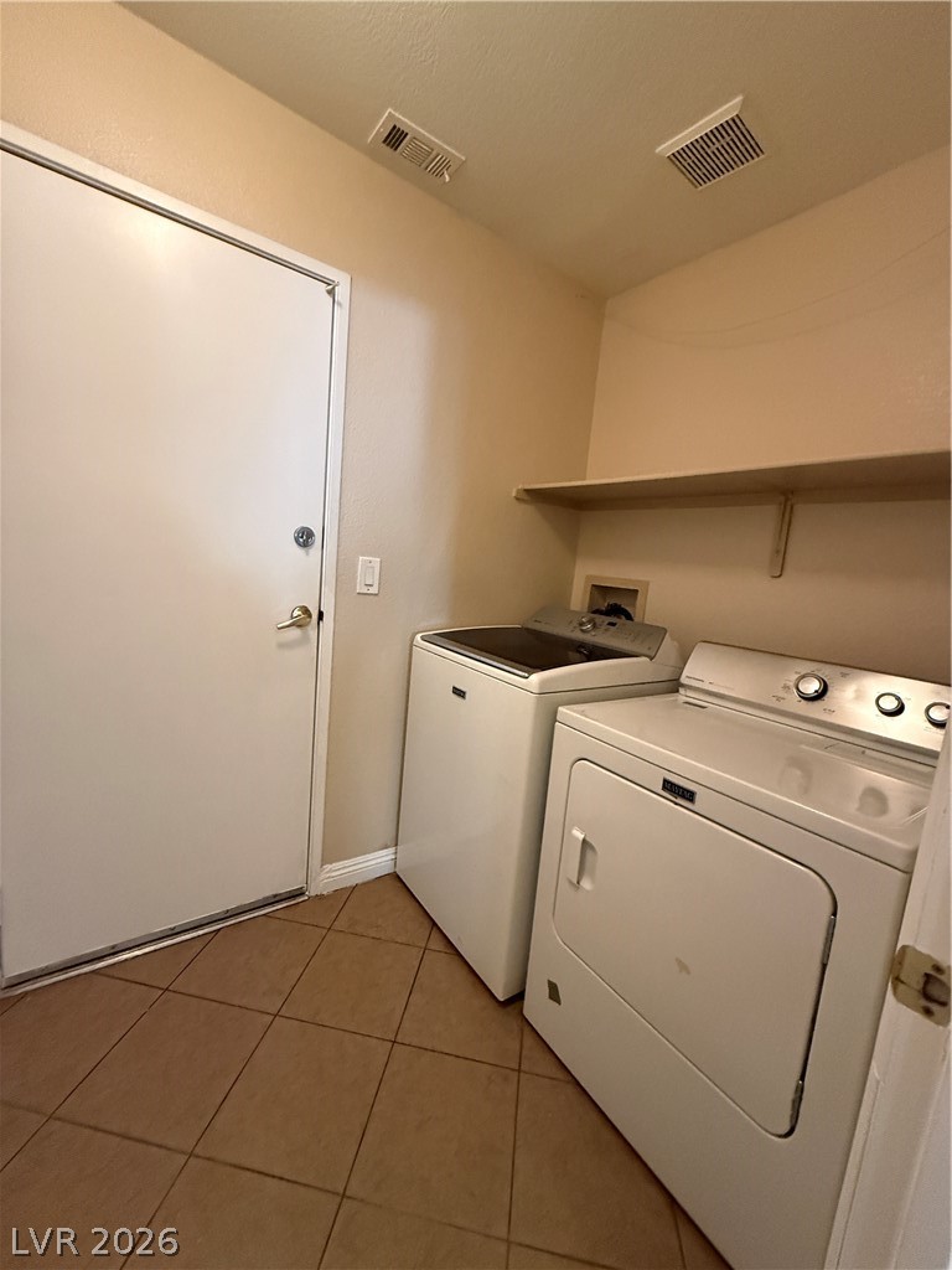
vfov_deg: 102.1
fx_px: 513
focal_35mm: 14
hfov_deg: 85.7
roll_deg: -5.6
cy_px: 635
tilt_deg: -7.8
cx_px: 476
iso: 800
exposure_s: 1/60
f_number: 2.2
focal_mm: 2.22
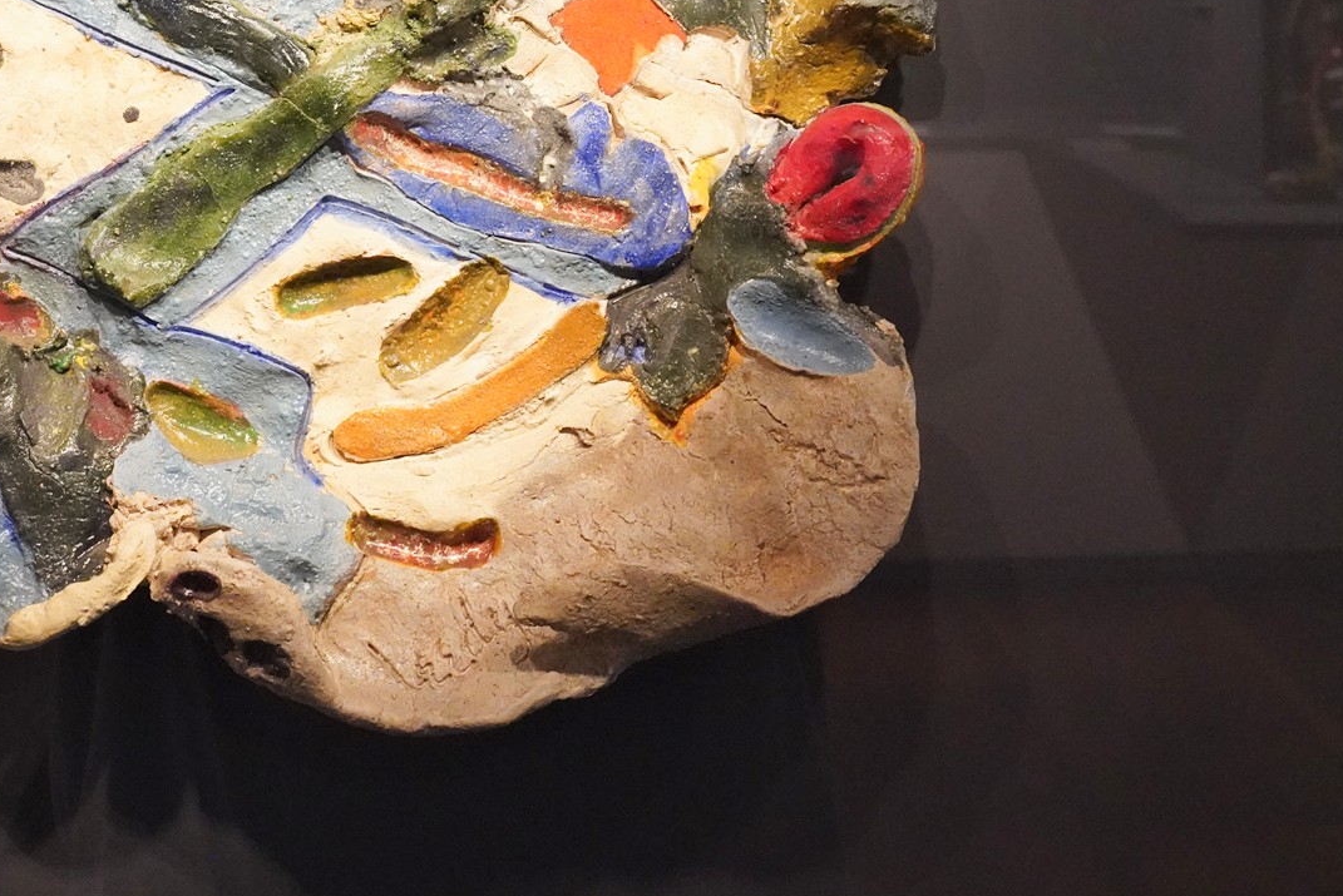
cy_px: 117
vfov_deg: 16.1
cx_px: 293
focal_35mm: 84
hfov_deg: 23.9
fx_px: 3135
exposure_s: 1/100
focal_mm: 45
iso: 8000
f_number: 8
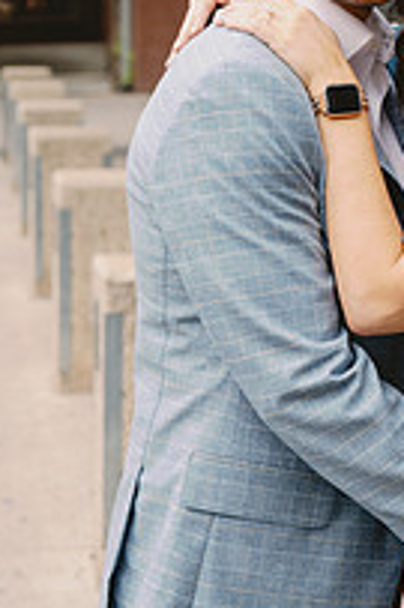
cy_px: 159
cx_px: 403
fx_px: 1872
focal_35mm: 111
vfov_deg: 18.3
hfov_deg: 12.2
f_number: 5
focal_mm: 50
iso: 160
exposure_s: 1/125
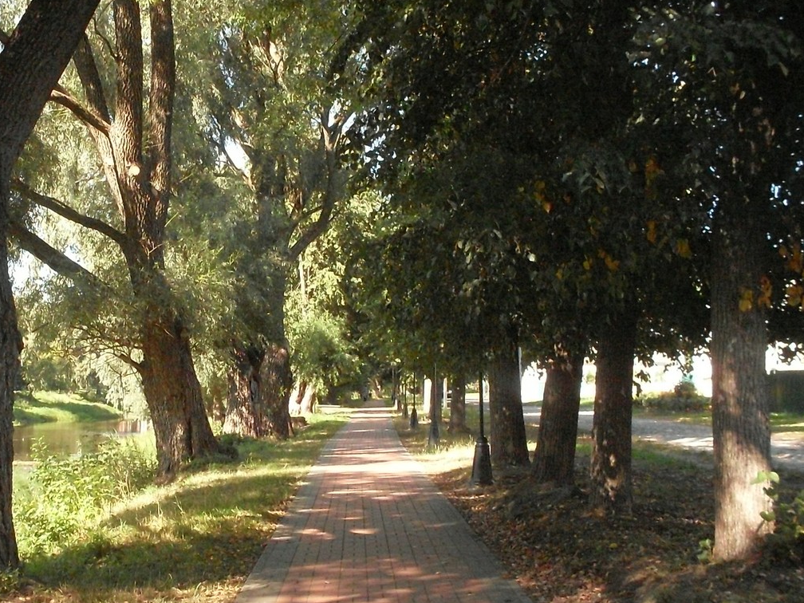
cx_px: 236
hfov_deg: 35.0
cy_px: 324
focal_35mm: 54
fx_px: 1254
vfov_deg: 27.0
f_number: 8.4
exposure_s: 1/125
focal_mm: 6.3
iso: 400
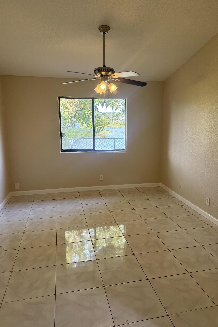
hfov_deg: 51.2
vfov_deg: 71.5
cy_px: 163
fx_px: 227
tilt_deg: -9.7
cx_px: 117
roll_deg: -0.5
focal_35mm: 25
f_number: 1.78
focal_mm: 6.76
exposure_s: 1/152
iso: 100
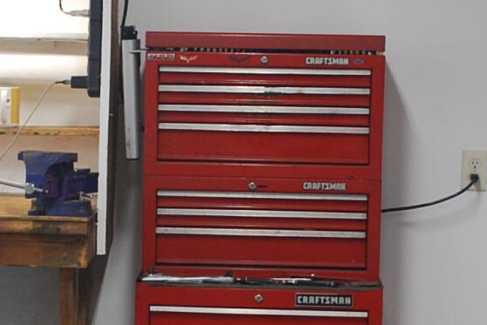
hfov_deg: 14.1
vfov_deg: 9.5
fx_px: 1962
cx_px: 88
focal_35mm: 145
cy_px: 225
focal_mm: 18
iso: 250
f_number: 3.5
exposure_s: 1/30
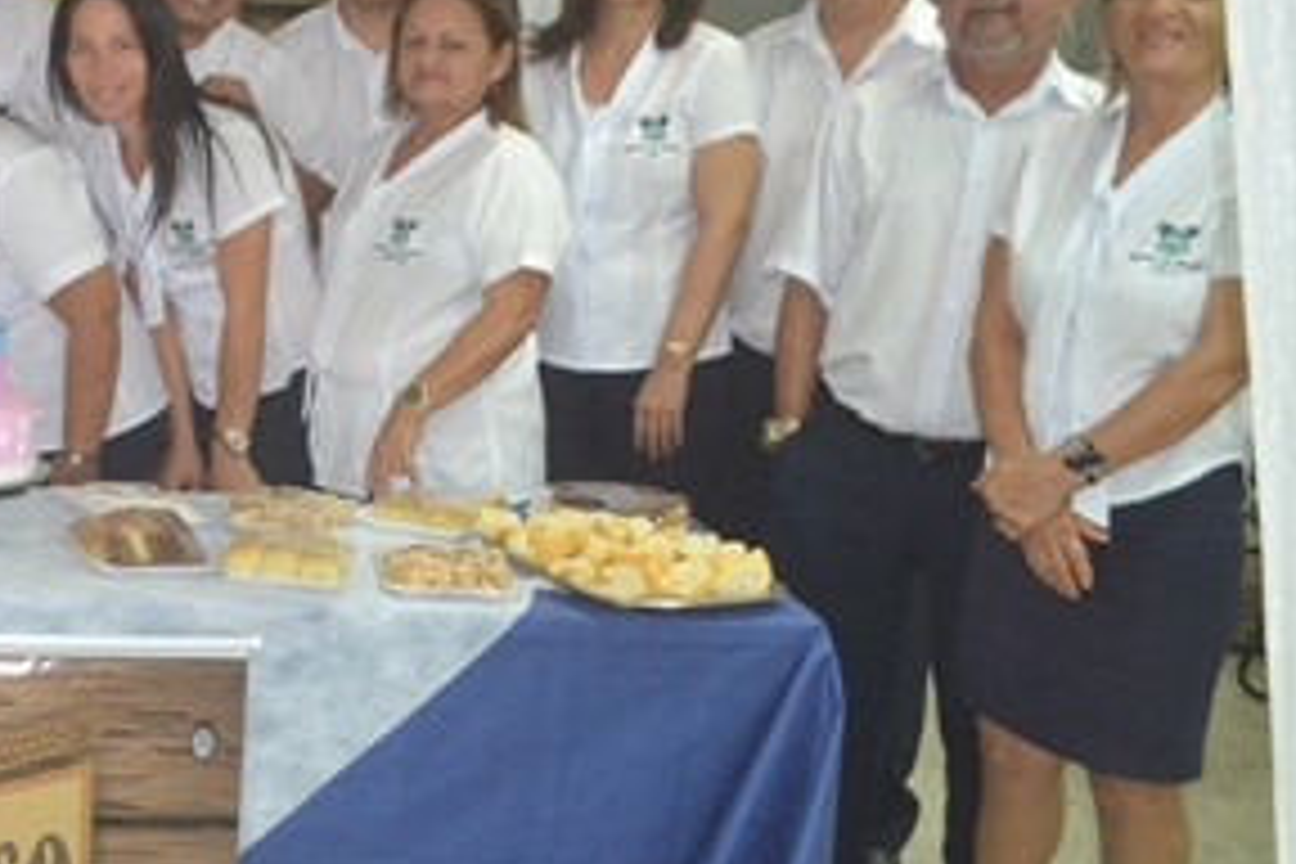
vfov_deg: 22.6
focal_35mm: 60
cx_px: -94
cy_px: 362
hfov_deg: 30.3
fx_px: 2160
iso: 1800
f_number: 3.5
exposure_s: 1/60
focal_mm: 18
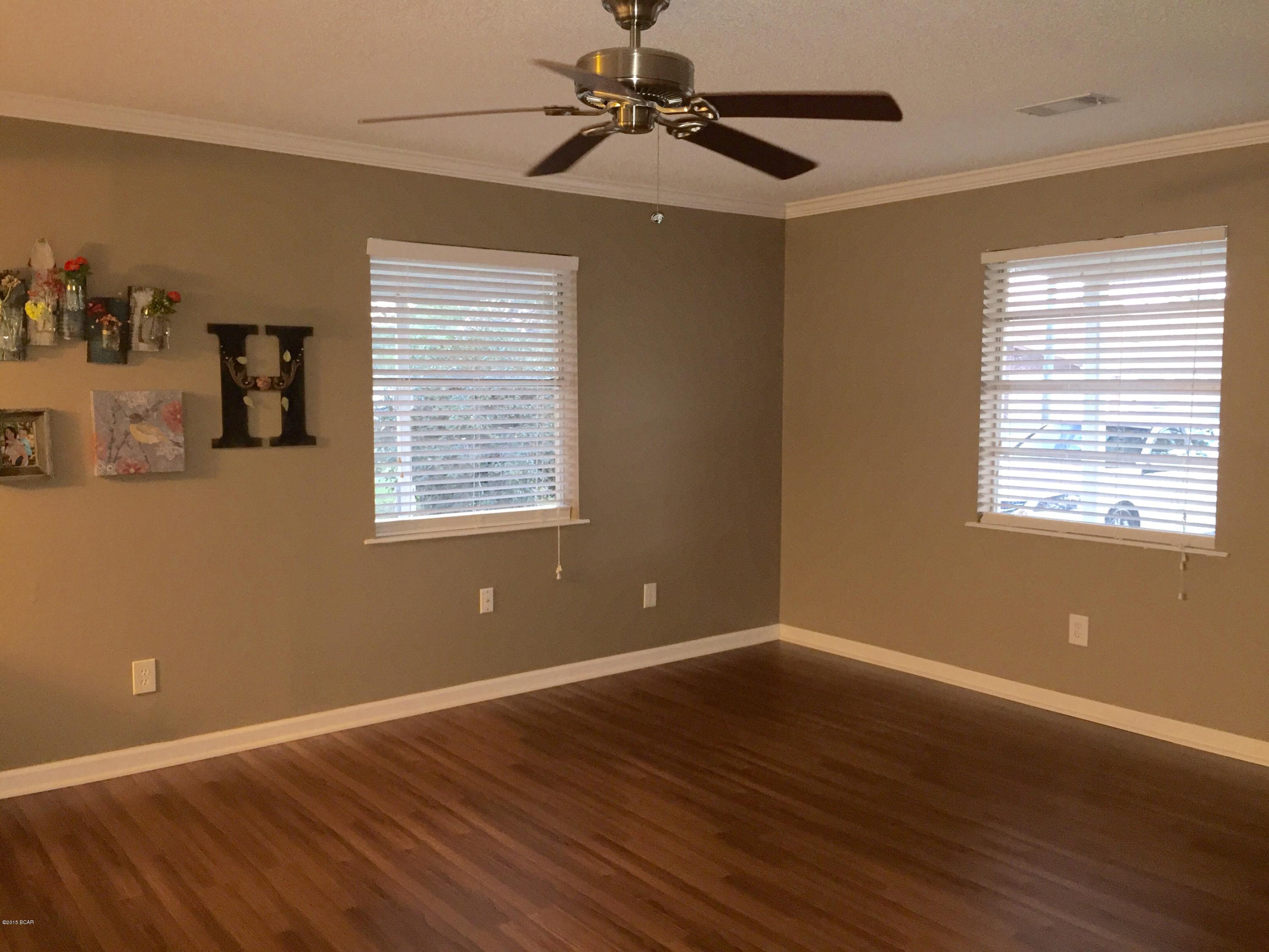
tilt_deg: -4.6
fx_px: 1063
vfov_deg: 48.2
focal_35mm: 29
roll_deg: -1.8
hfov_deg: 61.7
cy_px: 476
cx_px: 634
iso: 160
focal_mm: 4.15
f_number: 2.2
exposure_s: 1/16
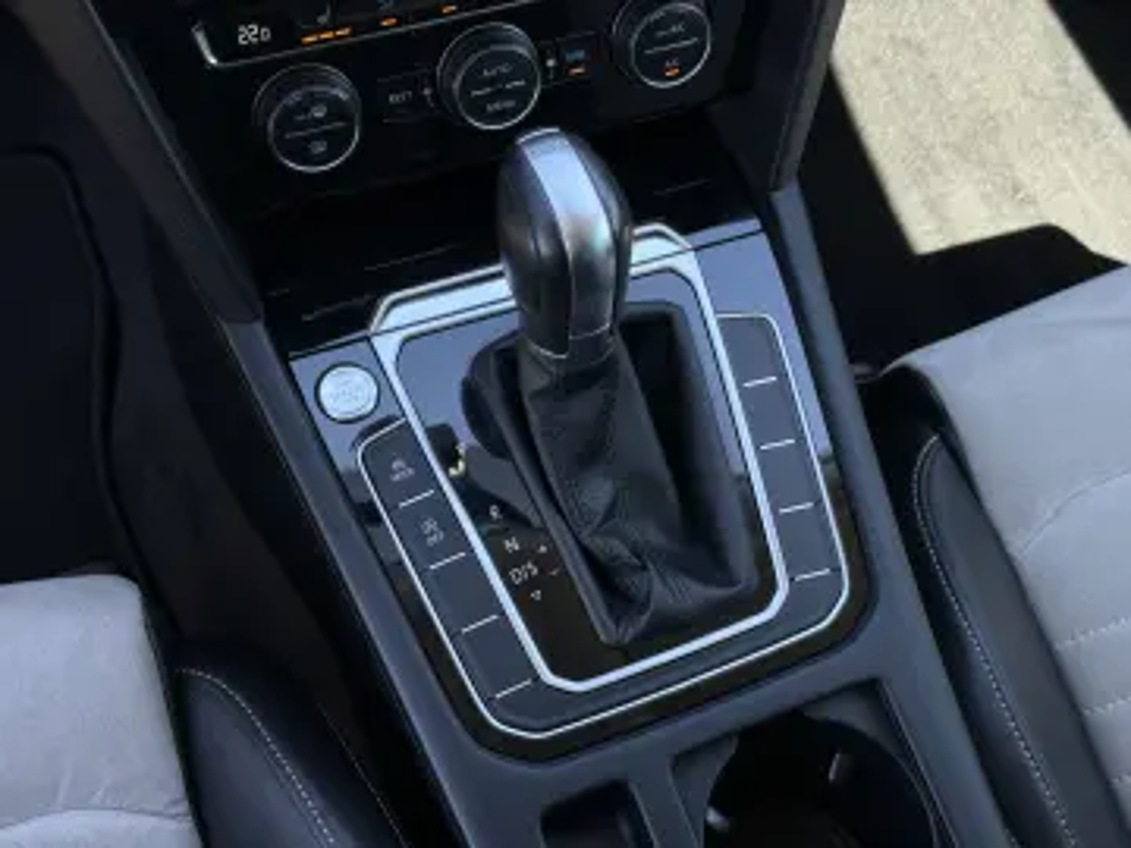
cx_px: 566
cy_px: 424
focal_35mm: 48
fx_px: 1568
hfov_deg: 39.7
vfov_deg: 30.3
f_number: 1.78
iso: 50
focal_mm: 6.76
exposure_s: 1/149
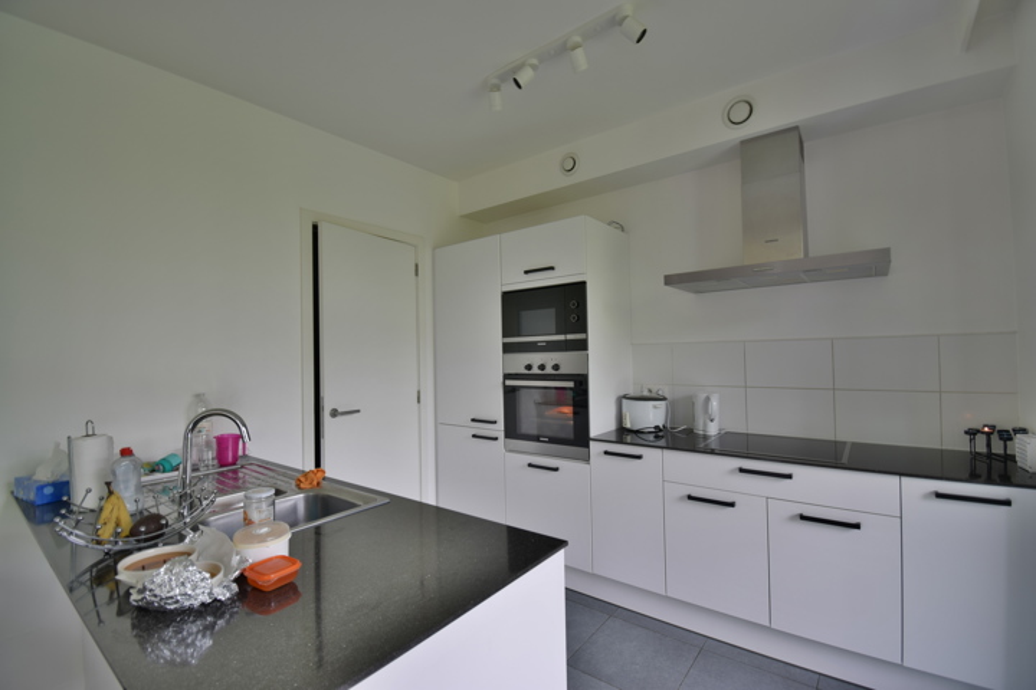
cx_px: 518
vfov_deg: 77.3
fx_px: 432
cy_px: 345
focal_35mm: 15
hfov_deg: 100.4
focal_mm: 10
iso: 100
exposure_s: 1/13
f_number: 4.5
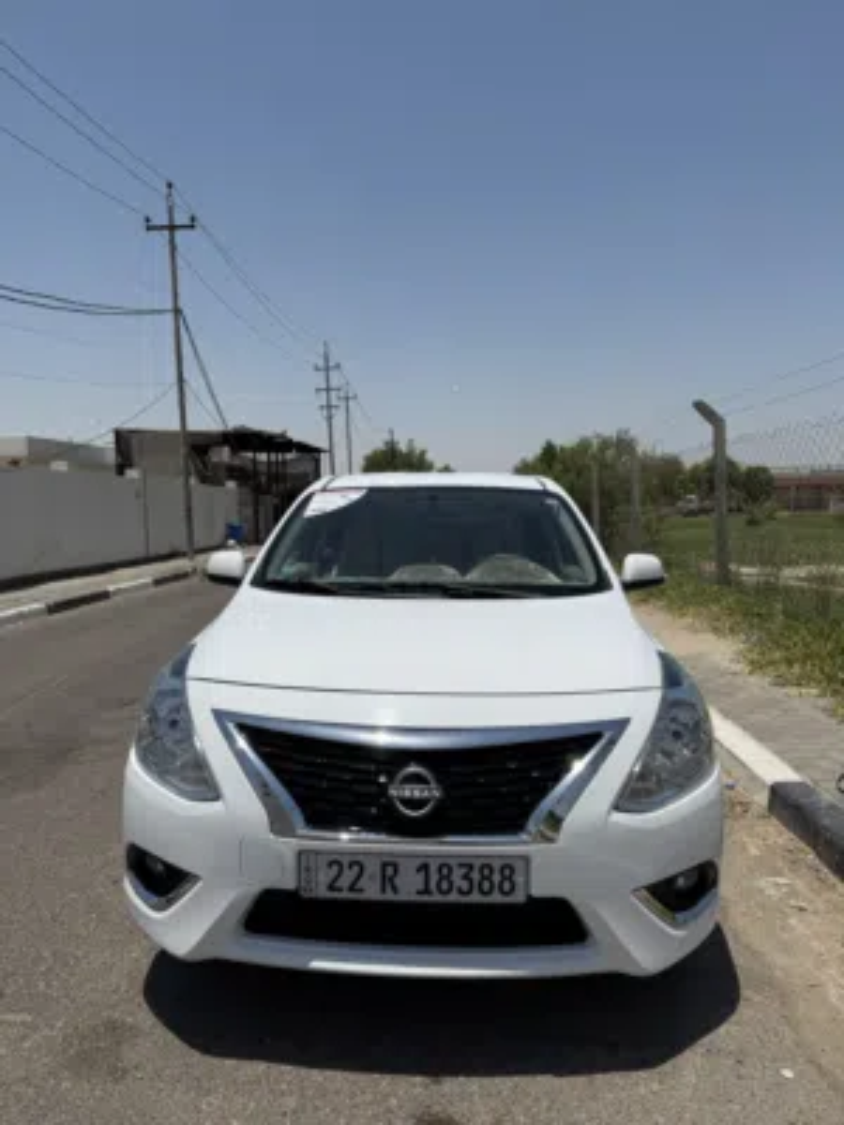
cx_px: 422
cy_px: 562
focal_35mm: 24
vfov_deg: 71.6
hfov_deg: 56.8
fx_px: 780
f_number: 1.78
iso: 80
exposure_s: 1/14286
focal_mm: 6.76
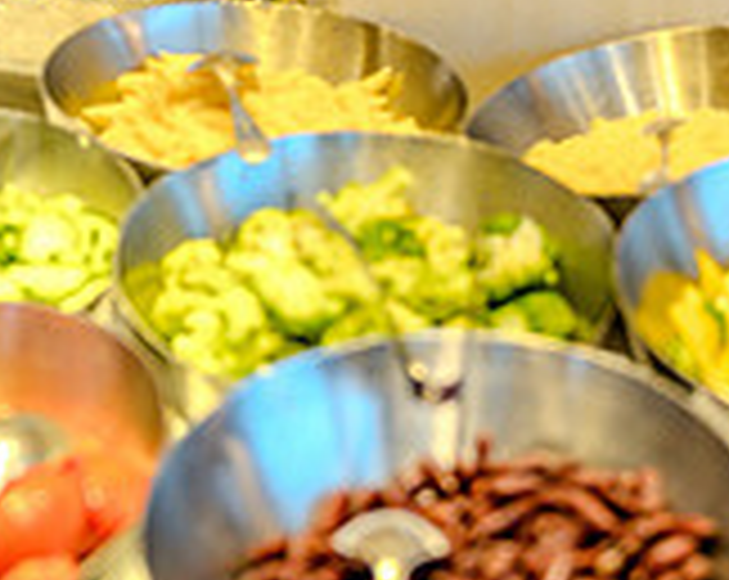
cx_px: 576
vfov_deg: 13.7
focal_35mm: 107
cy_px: -238
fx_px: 2304
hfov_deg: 17.8
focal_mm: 41
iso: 500
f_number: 2.8
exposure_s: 1/125
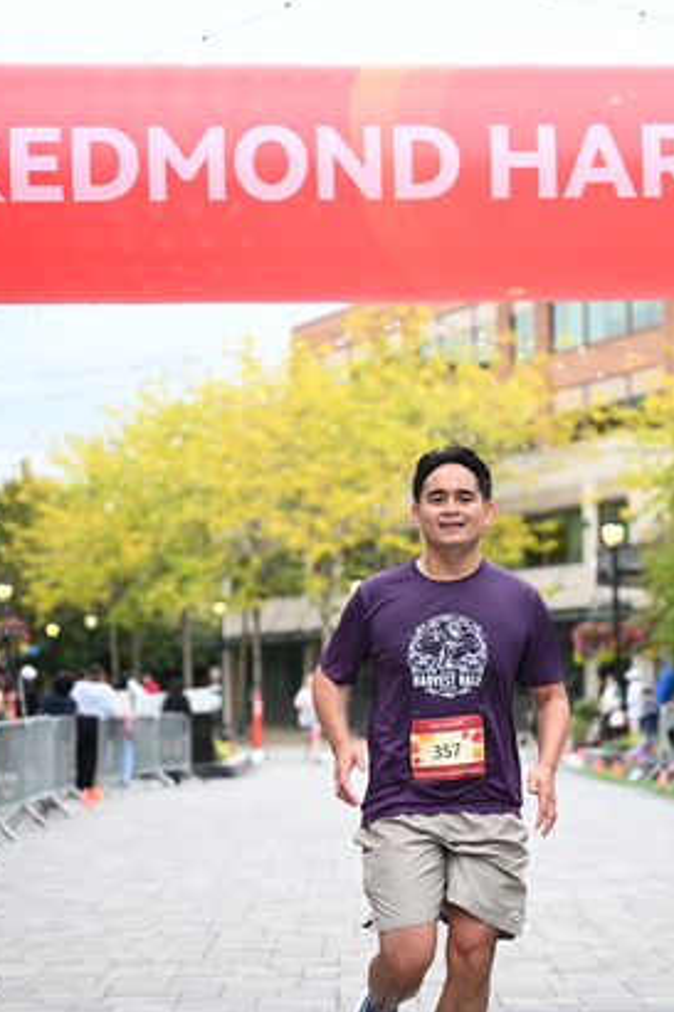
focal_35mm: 94
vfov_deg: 21.7
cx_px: 438
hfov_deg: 14.5
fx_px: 2642
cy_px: 590
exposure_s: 1/2000
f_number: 2.8
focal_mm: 70
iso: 640
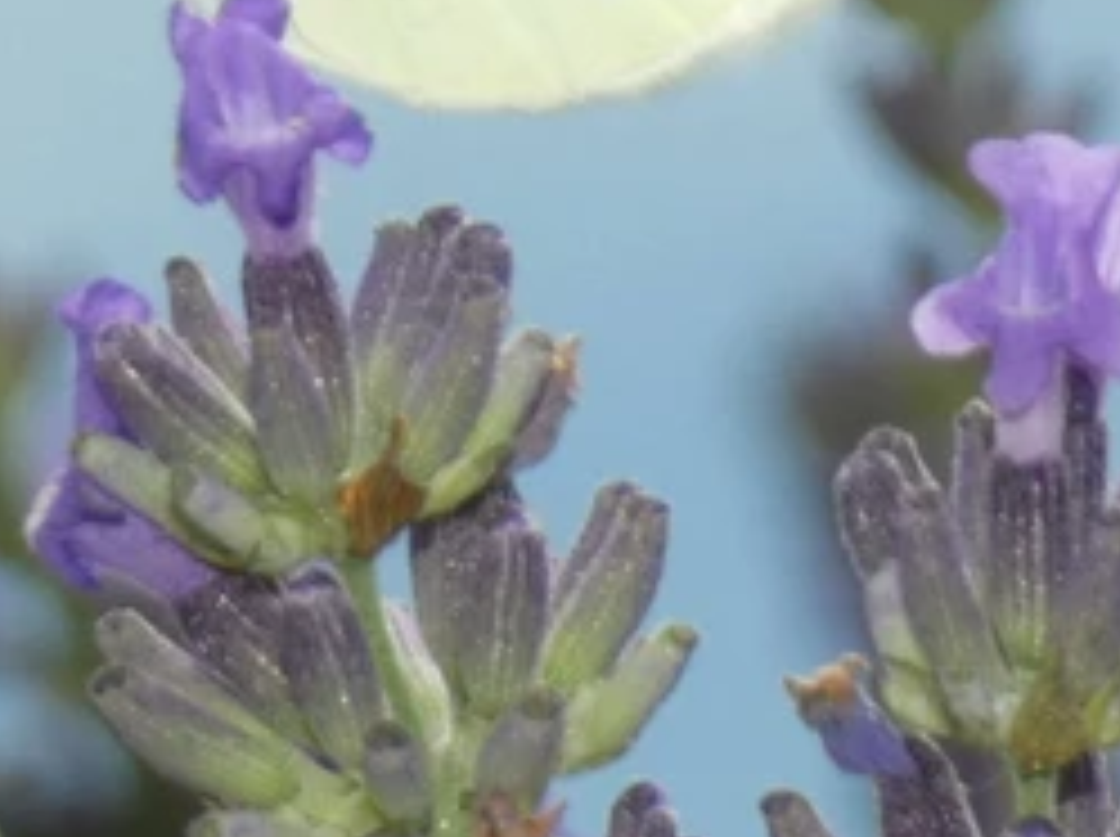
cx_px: 135
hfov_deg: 4.6
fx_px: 14054
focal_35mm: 435
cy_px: -198
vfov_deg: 3.4
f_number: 5.5
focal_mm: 30.2
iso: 80
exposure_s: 1/160
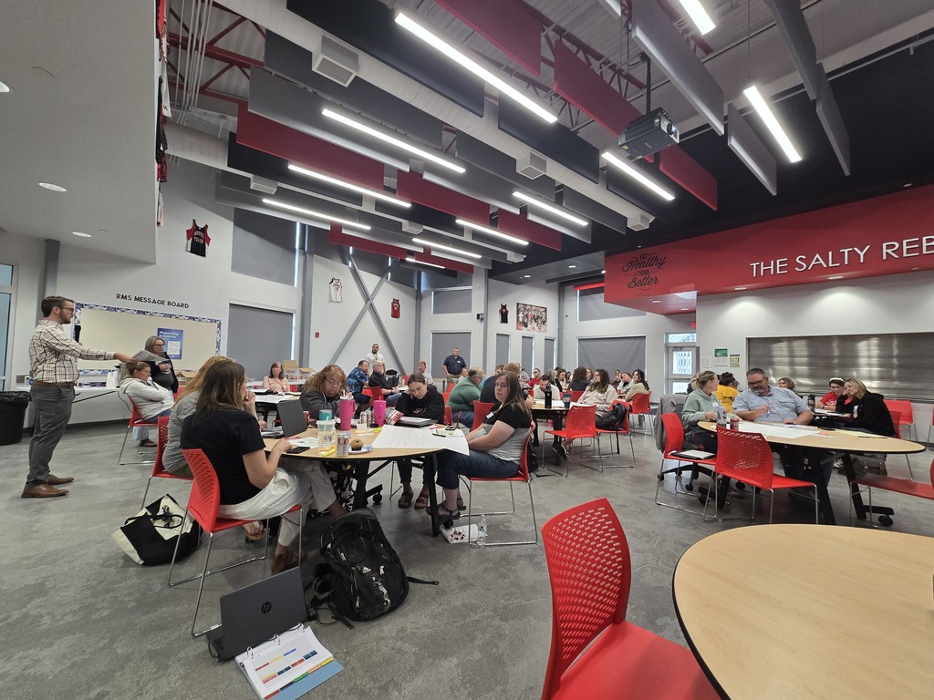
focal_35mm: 13
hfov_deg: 106.2
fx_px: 351
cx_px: 467
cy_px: 350
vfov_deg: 89.9
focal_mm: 2.2
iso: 160
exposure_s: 1/60
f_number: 2.2
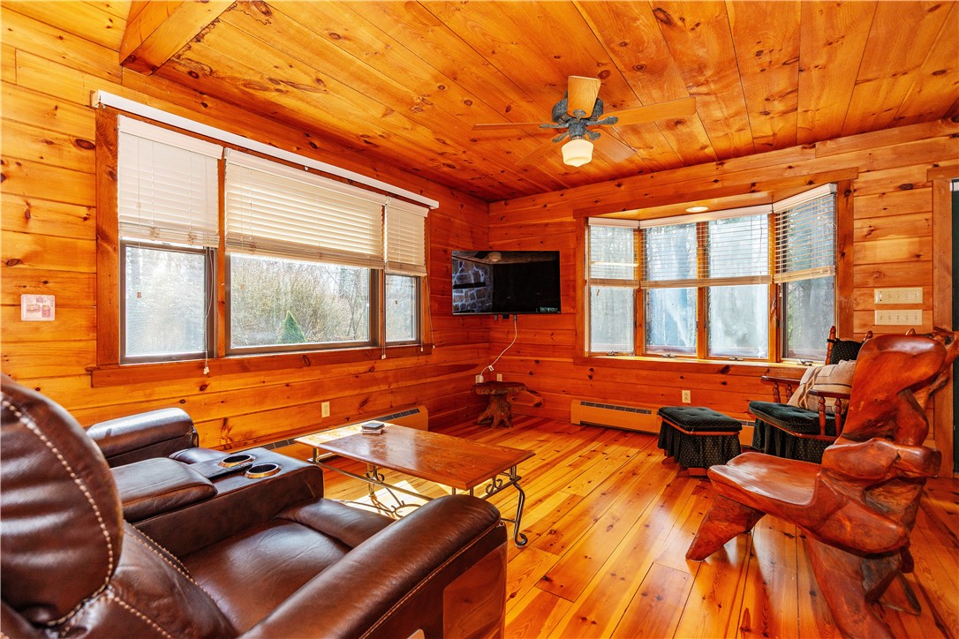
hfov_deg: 96.7
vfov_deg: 73.7
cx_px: 480
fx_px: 426
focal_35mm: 16
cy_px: 320
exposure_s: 1/200
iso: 320
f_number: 4.5
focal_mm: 16
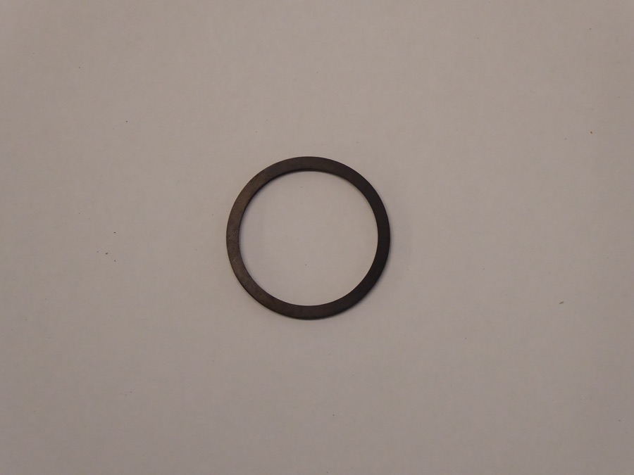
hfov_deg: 16.8
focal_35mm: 117
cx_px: 317
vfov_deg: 12.7
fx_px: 2143
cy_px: 238
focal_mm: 19
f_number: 5.1
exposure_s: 1/60
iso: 400
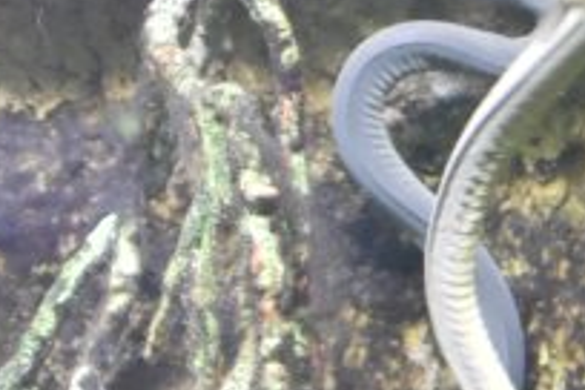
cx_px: 562
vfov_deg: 16.3
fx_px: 1365
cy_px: 218
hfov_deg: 23.3
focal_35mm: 84
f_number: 3.5
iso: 6400
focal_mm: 28
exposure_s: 1/25
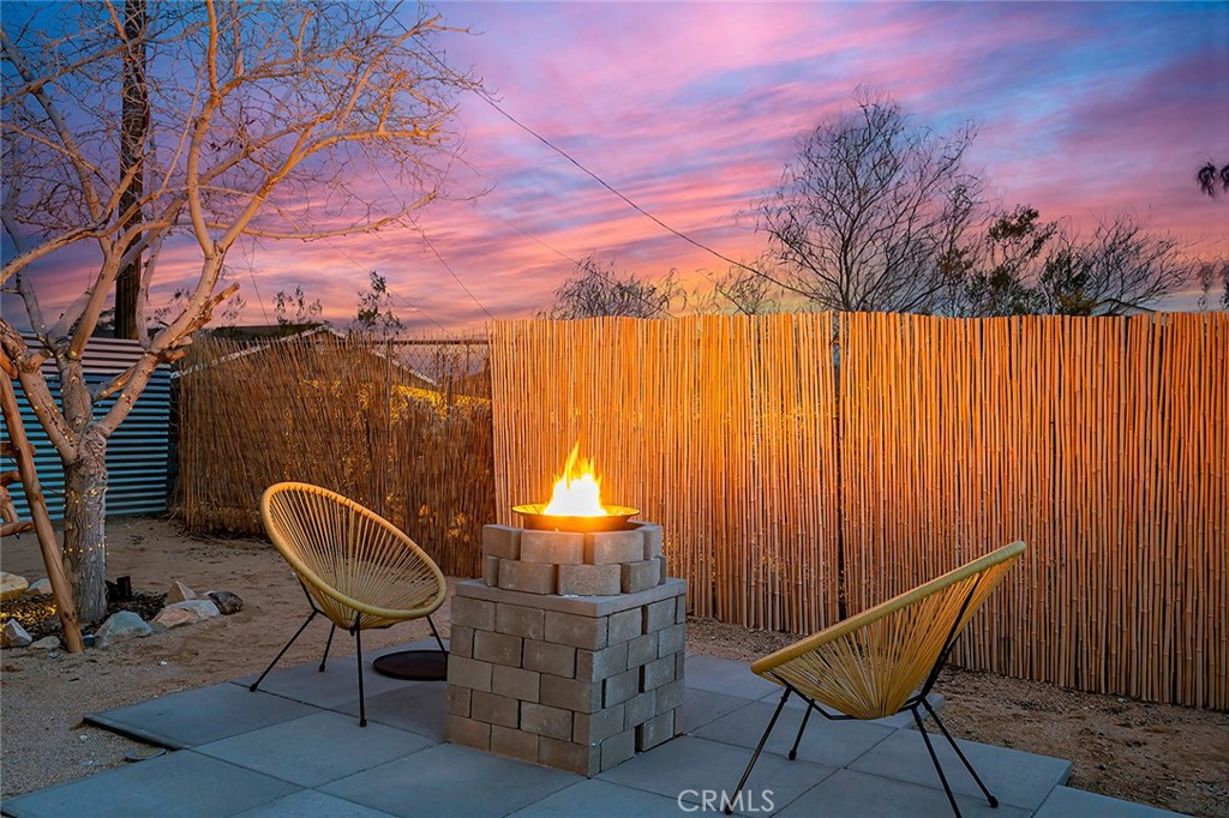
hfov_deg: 63.7
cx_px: 614
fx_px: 990
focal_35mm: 29
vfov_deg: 44.9
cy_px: 409
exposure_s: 2
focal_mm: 29
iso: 320
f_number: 5.6
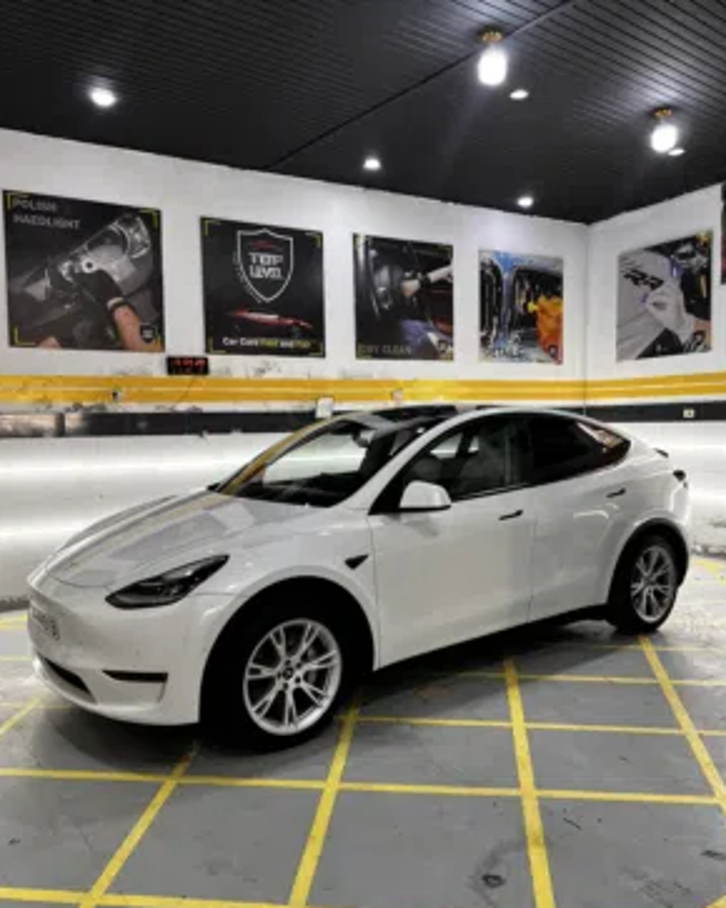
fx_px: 753
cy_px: 475
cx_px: 368
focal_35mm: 28
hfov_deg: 51.5
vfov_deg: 62.2
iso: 80
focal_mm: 5.7
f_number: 1.5
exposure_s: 1/100
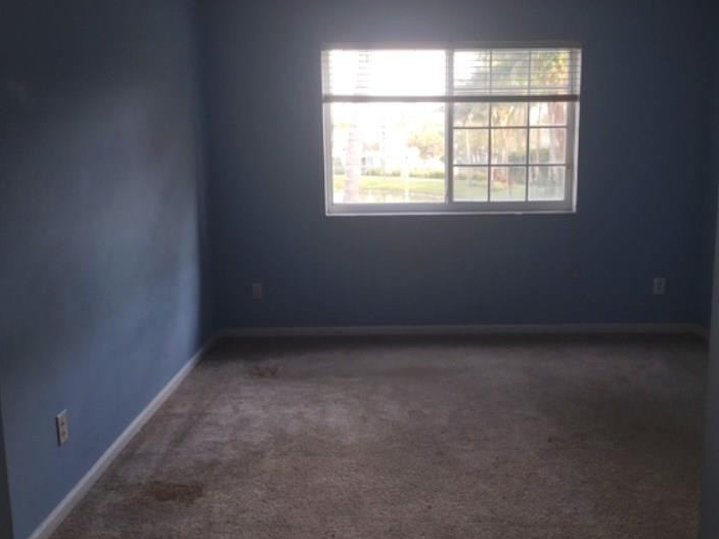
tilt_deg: -8.6
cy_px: 266
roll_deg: -0.3
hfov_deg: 55.2
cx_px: 400
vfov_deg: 42.9
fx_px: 685
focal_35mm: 33
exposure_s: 1/38
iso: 25
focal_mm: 4.15
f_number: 2.2
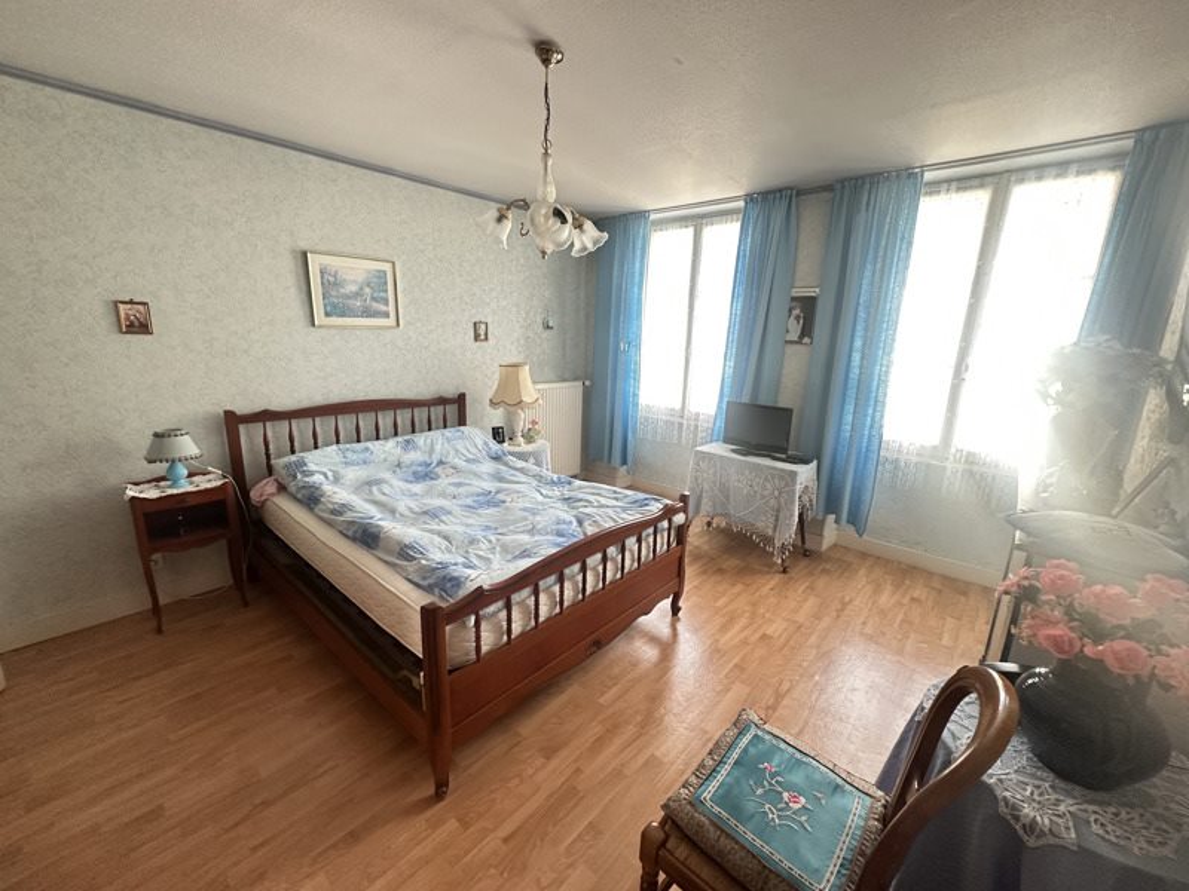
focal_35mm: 14
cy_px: 446
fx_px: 481
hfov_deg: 102.1
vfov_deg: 85.7
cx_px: 594
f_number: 2.2
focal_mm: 2.22
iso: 250
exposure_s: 1/99
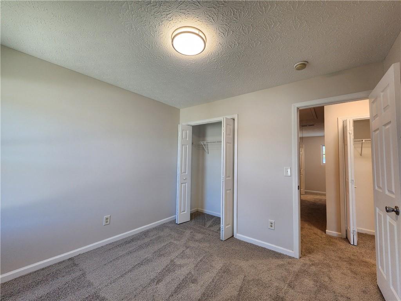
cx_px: 200
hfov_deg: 106.2
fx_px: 151
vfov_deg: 89.9
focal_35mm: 13
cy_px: 150
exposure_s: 1/60
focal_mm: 2.2
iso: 100
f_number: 2.2
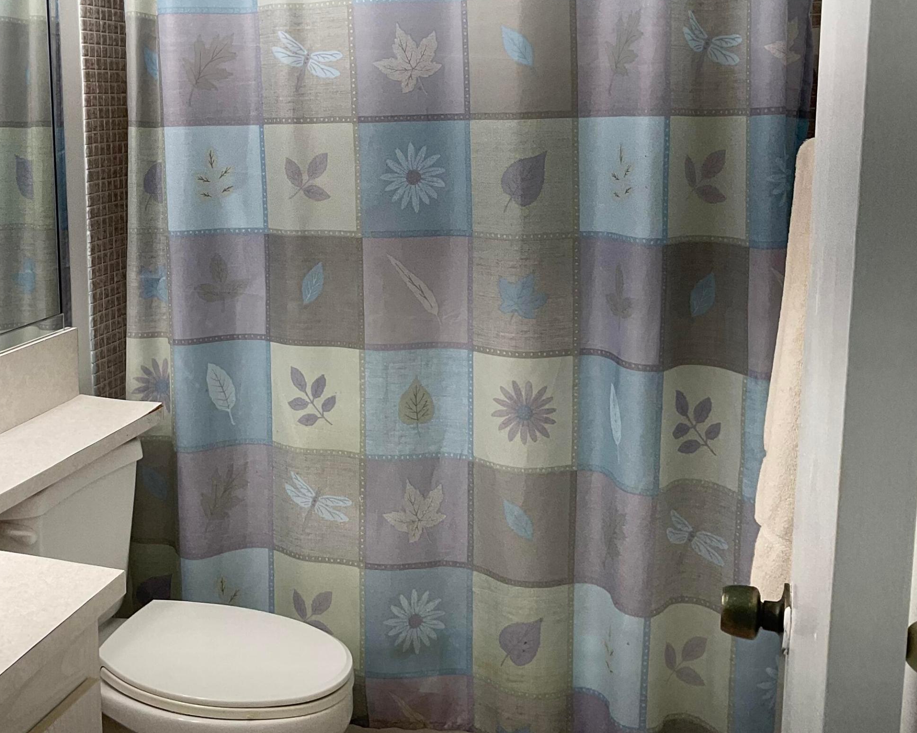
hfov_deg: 42.9
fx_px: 1140
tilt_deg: -7.1
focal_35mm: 42
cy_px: 239
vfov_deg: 35.3
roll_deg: -0.4
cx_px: 273
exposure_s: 1/120
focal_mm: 3
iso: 50
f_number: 1.8
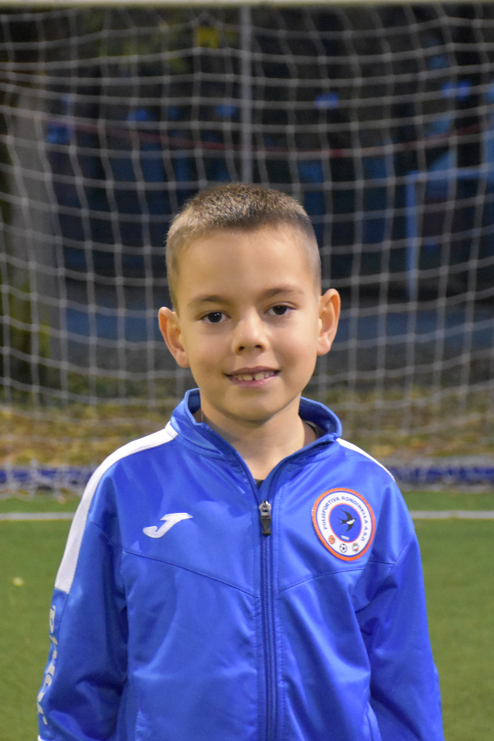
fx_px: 1605
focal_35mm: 78
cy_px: 370
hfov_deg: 17.5
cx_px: 247
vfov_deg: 26.0
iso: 8000
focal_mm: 52
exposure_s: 1/60
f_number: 4.8
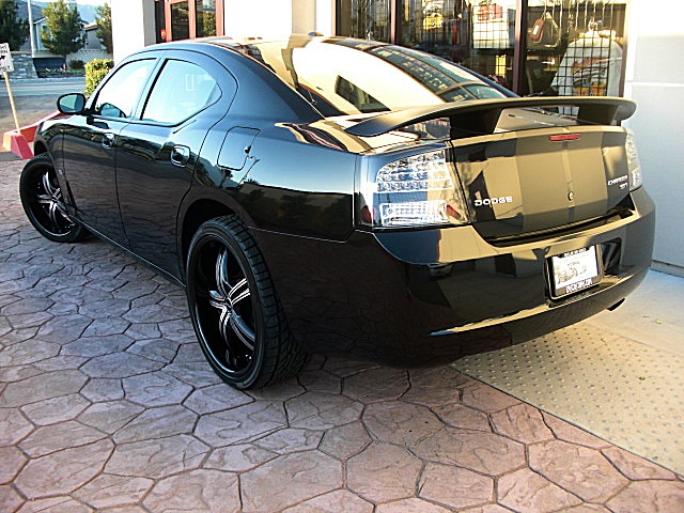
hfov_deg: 51.4
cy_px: 256
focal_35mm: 36
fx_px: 711
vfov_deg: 39.7
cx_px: 342
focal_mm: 6.3
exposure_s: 1/125
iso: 100
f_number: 2.8
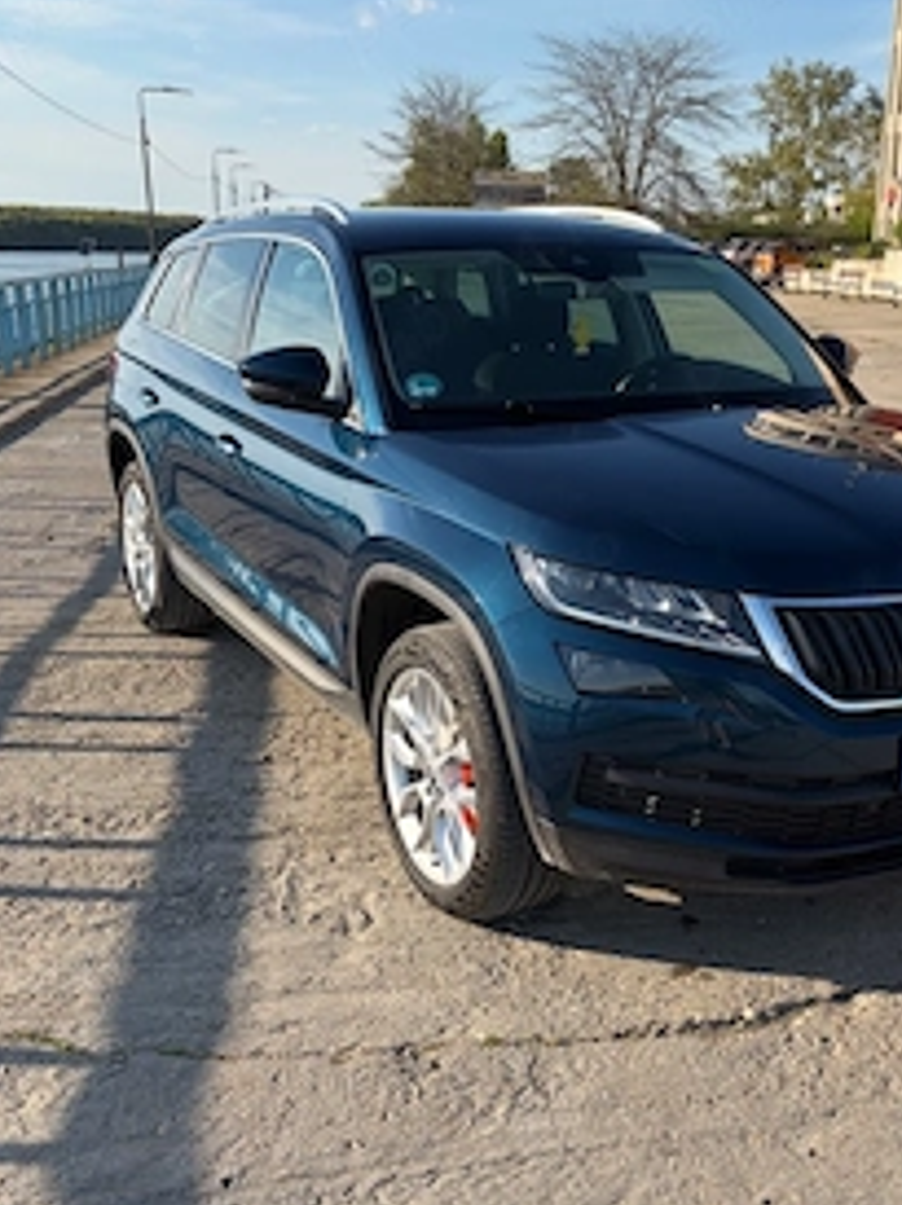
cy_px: 686
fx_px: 1322
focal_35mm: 38
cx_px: 568
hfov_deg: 37.4
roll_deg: -1.4
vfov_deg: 48.9
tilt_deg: -17.6
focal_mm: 5.96
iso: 50
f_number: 1.6
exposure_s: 1/1751
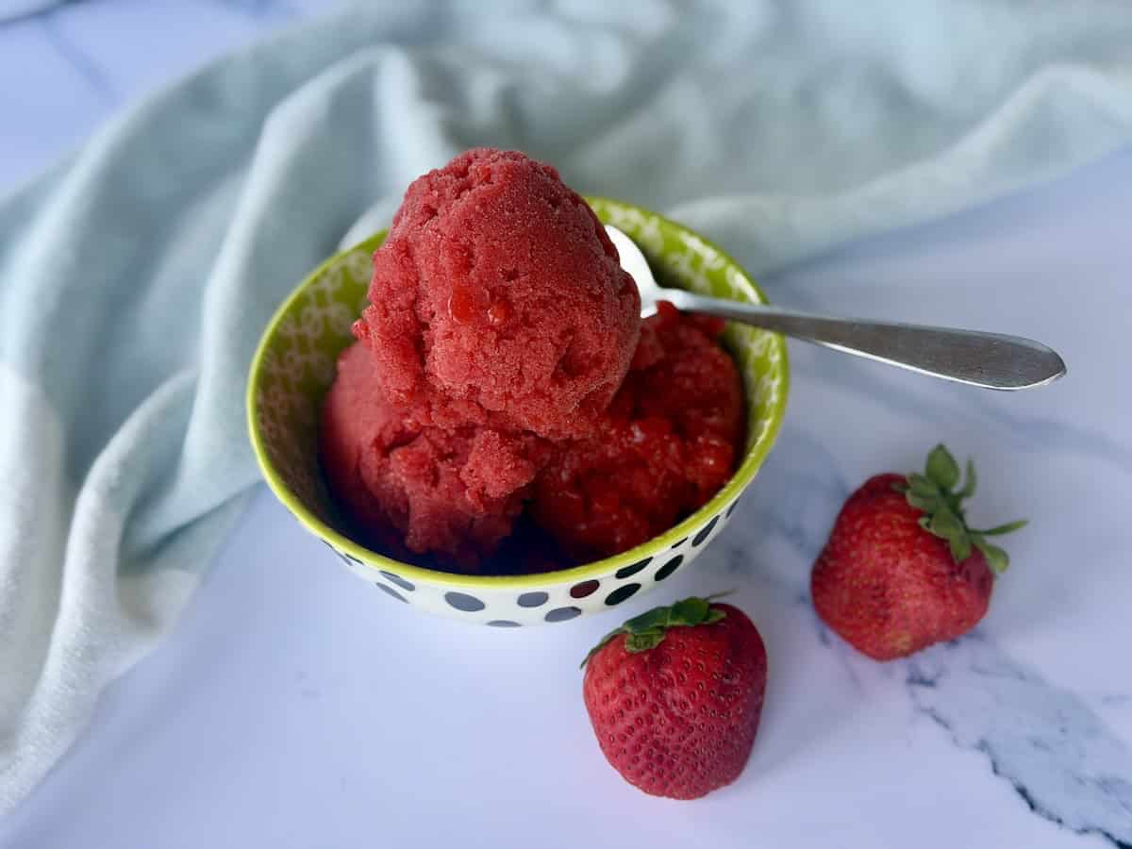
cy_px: 424
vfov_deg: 30.3
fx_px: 1570
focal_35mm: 48
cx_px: 566
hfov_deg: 39.7
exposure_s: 1/388
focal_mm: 6.8
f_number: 1.8
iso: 64
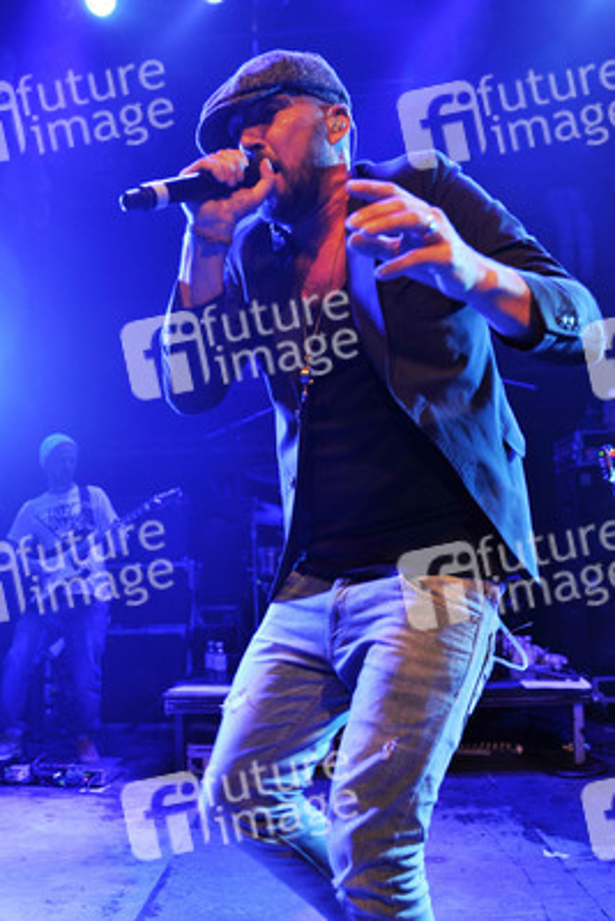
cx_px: 308
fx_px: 614
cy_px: 460
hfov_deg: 53.2
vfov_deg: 73.7
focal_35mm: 24
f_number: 2.8
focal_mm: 24
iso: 1000
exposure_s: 1/160
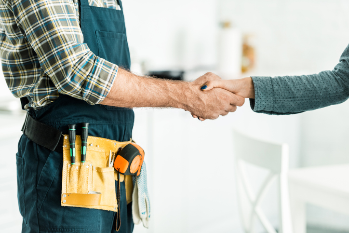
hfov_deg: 15.2
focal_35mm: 135
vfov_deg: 10.2
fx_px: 1309
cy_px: 116
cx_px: 174
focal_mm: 135
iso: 640
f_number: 2.8
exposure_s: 1/200
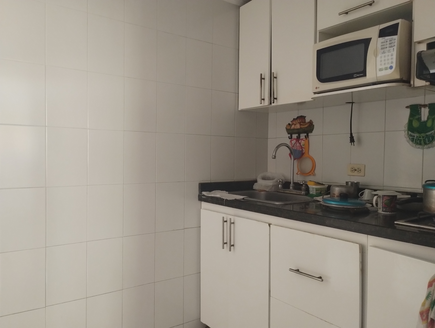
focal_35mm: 28
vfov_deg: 49.9
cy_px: 164
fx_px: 352
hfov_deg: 63.4
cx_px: 218
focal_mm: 4.27
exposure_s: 1/20
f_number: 1.8
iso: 2141
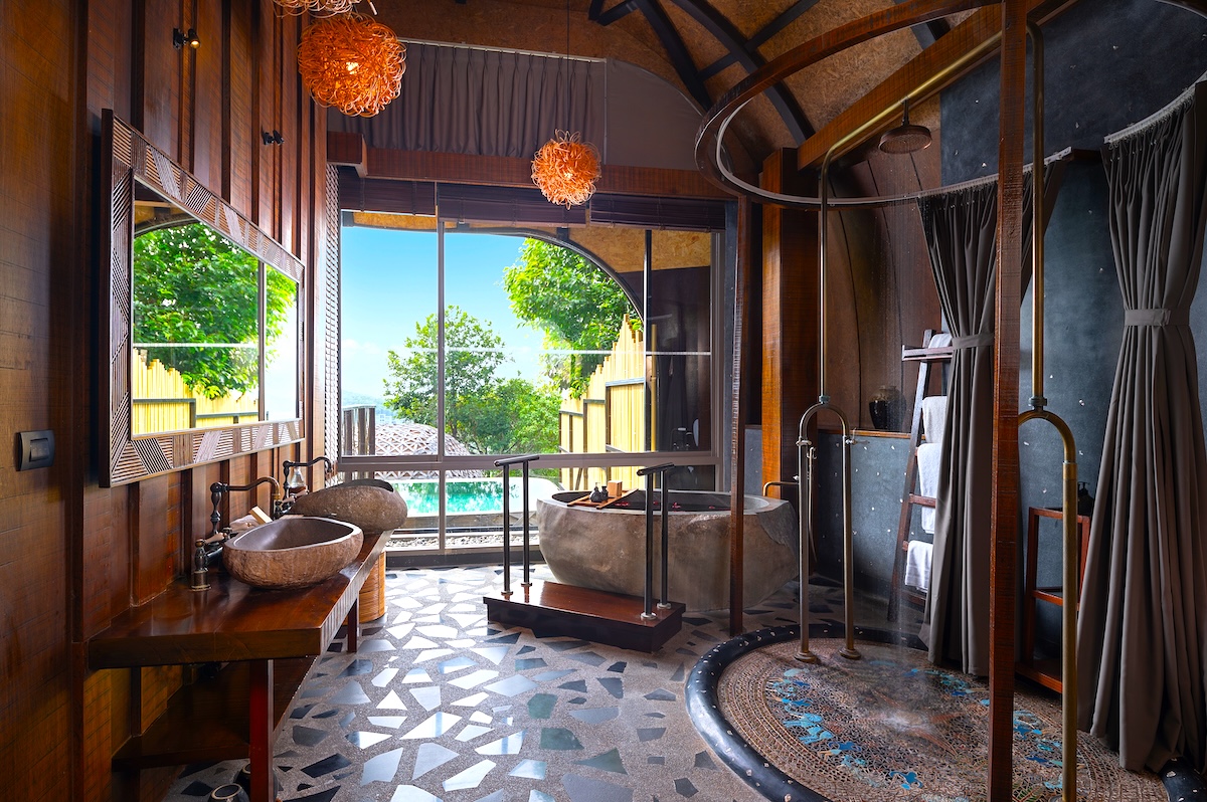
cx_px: 604
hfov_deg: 87.0
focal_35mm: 19
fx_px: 636
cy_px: 401
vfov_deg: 64.5
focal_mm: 19
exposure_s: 1/50
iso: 320
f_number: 8
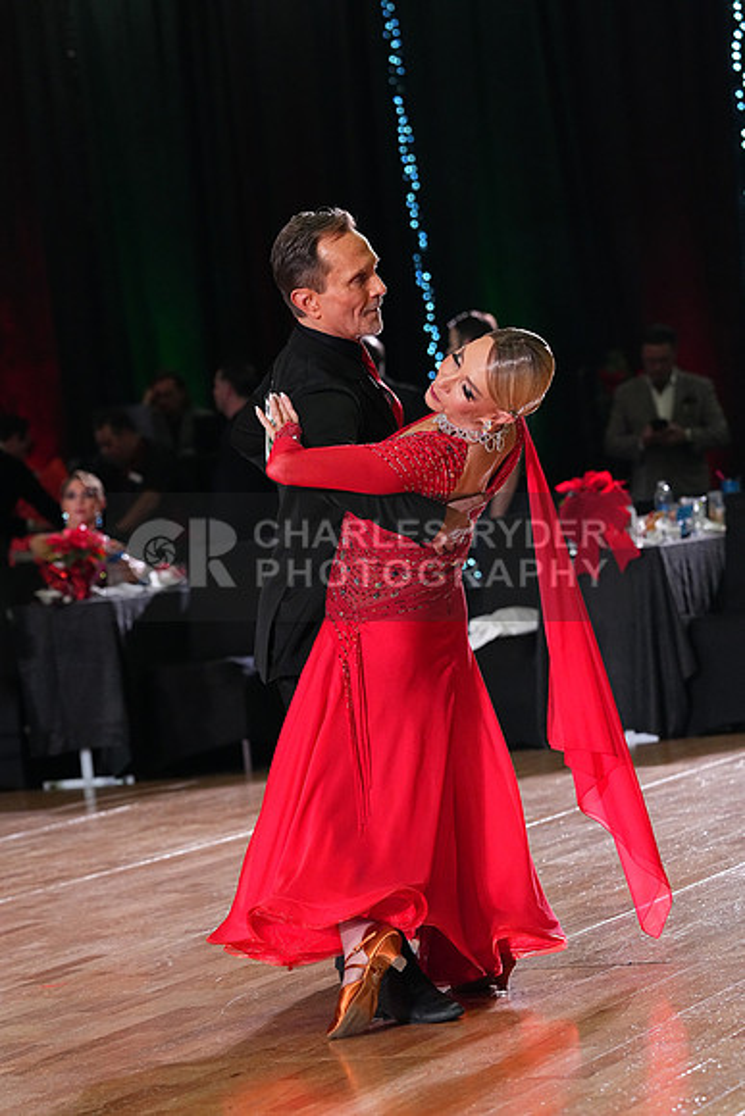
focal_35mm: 129
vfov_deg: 15.9
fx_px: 4002
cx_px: 372
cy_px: 558
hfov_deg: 10.6
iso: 6400
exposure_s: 1/400
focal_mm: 129
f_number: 5
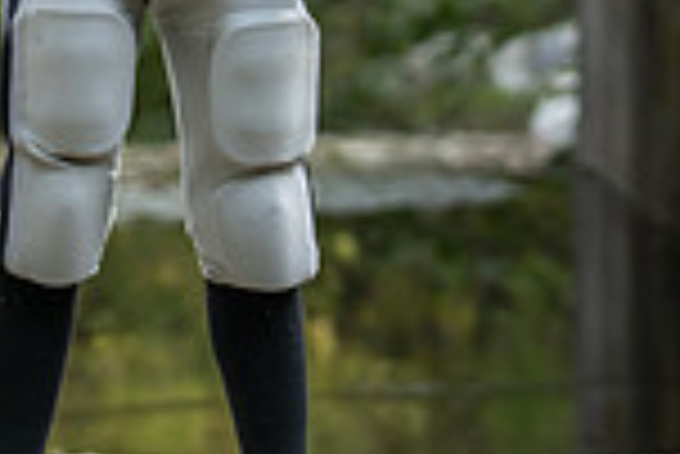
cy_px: -110
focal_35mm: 279
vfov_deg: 4.9
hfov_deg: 7.4
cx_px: 197
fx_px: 5275
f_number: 2.8
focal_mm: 70
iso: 125
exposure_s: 1/320
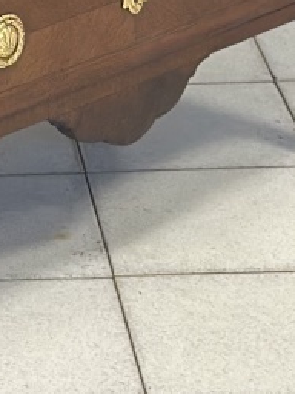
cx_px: -66
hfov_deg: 6.6
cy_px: -425
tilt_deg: -9.8
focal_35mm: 225
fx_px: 2557
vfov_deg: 8.3
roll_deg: +0.6
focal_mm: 6.86
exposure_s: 1/50
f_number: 1.78
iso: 125
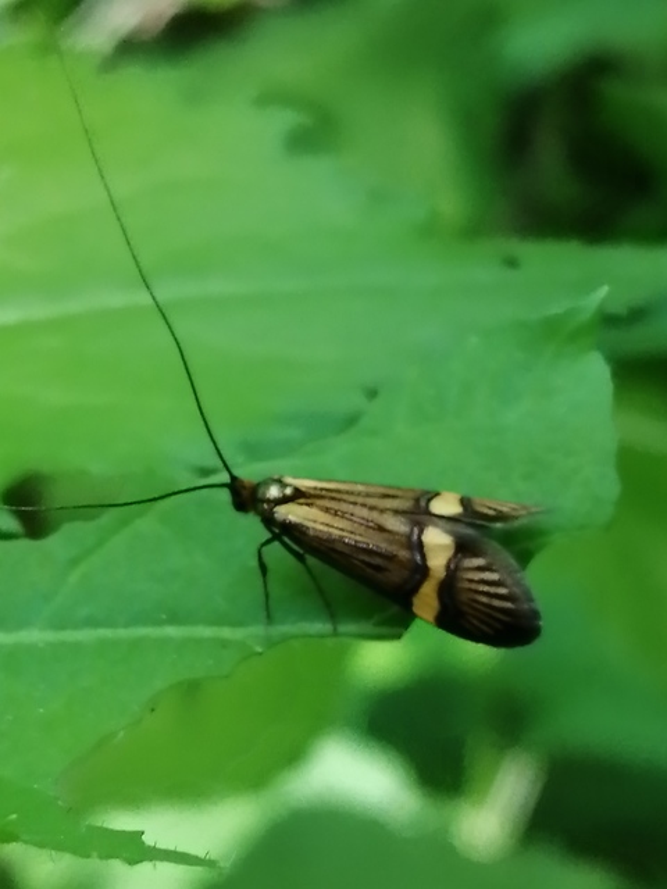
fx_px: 2672
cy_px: 444
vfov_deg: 18.9
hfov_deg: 14.2
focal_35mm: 104
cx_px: 334
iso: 100
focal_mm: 3.46
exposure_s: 1/60
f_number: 1.8
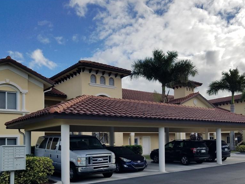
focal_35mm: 35
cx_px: 133
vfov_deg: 40.3
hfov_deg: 52.6
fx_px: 248
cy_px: 121
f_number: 1.7
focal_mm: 4.2
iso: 50
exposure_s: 1/5120
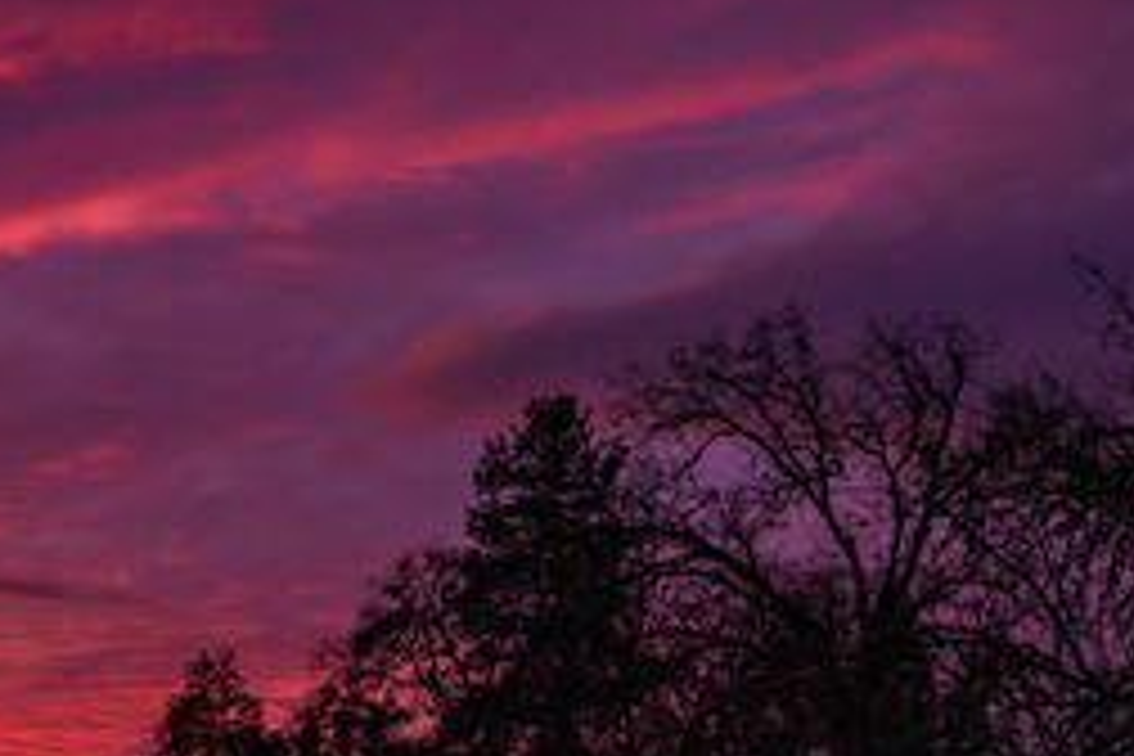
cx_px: -675
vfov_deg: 12.2
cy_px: 727
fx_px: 3496
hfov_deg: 16.4
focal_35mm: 111
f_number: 4
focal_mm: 28
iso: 800
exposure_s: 1/320
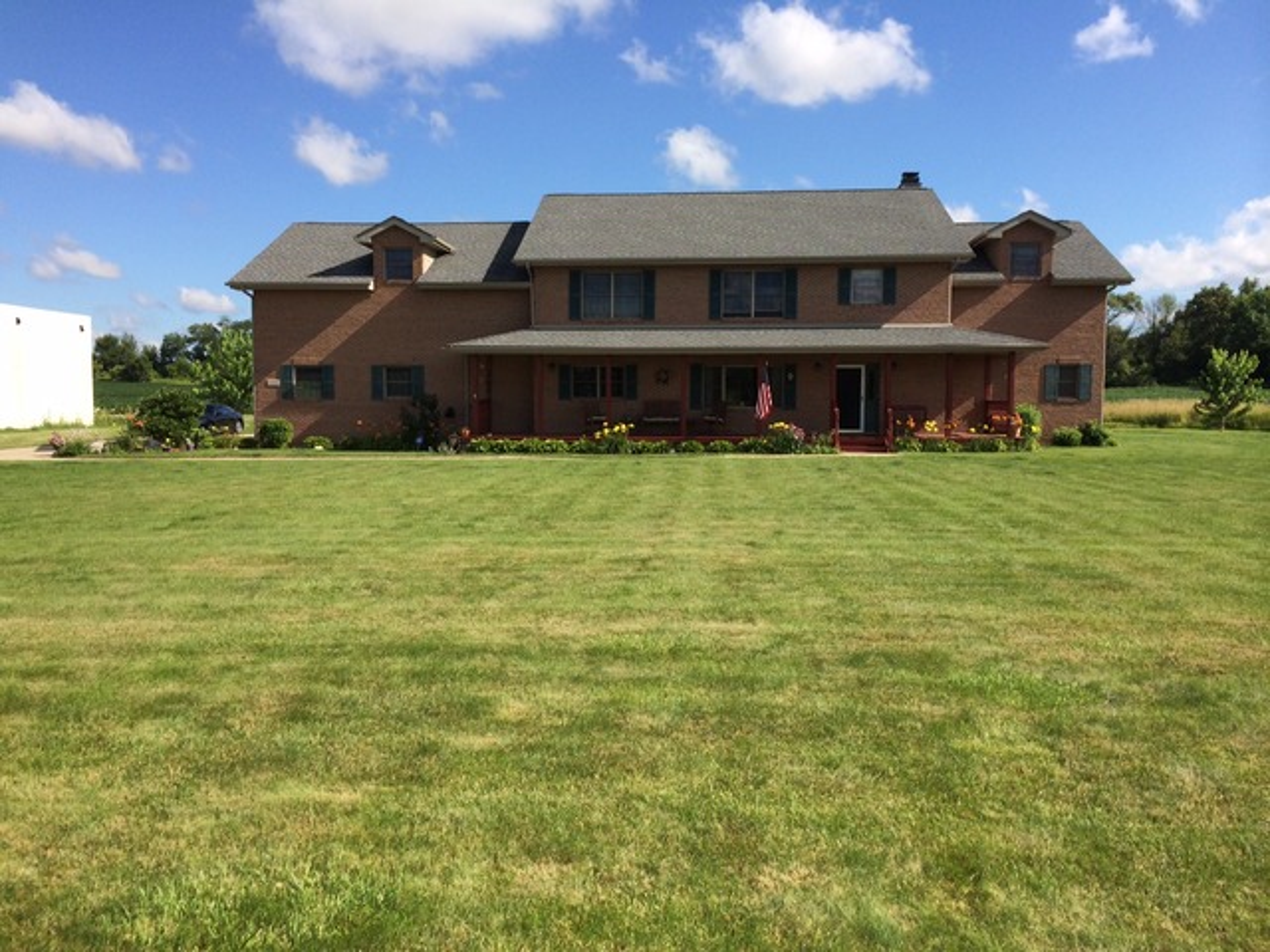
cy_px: 476
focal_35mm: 30
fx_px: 1101
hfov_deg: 60.0
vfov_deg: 46.8
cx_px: 635
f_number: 2.2
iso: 40
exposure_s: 1/2053
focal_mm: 4.12
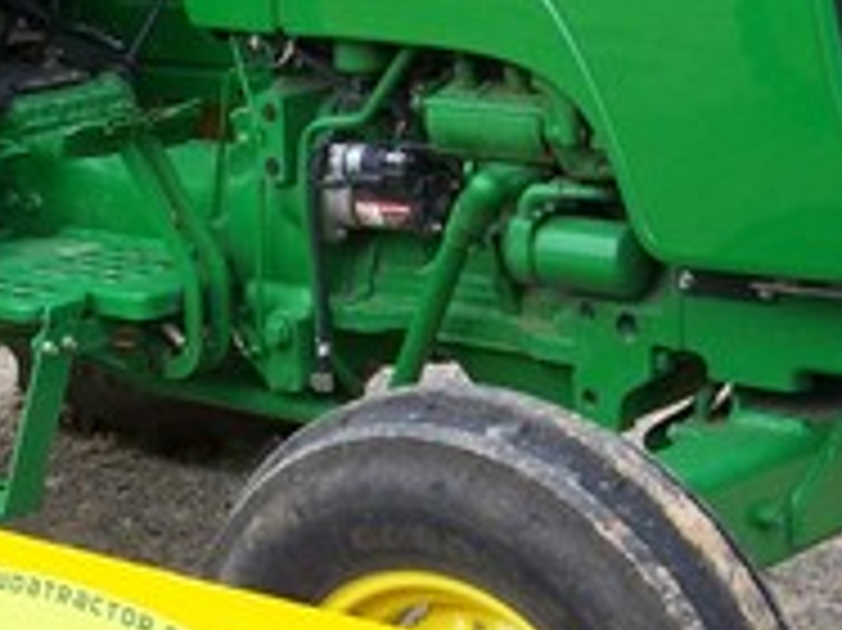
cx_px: 302
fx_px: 2552
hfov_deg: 18.7
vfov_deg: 14.1
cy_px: 212
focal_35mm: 105
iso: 64
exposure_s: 1/320
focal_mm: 5.85
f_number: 2.8
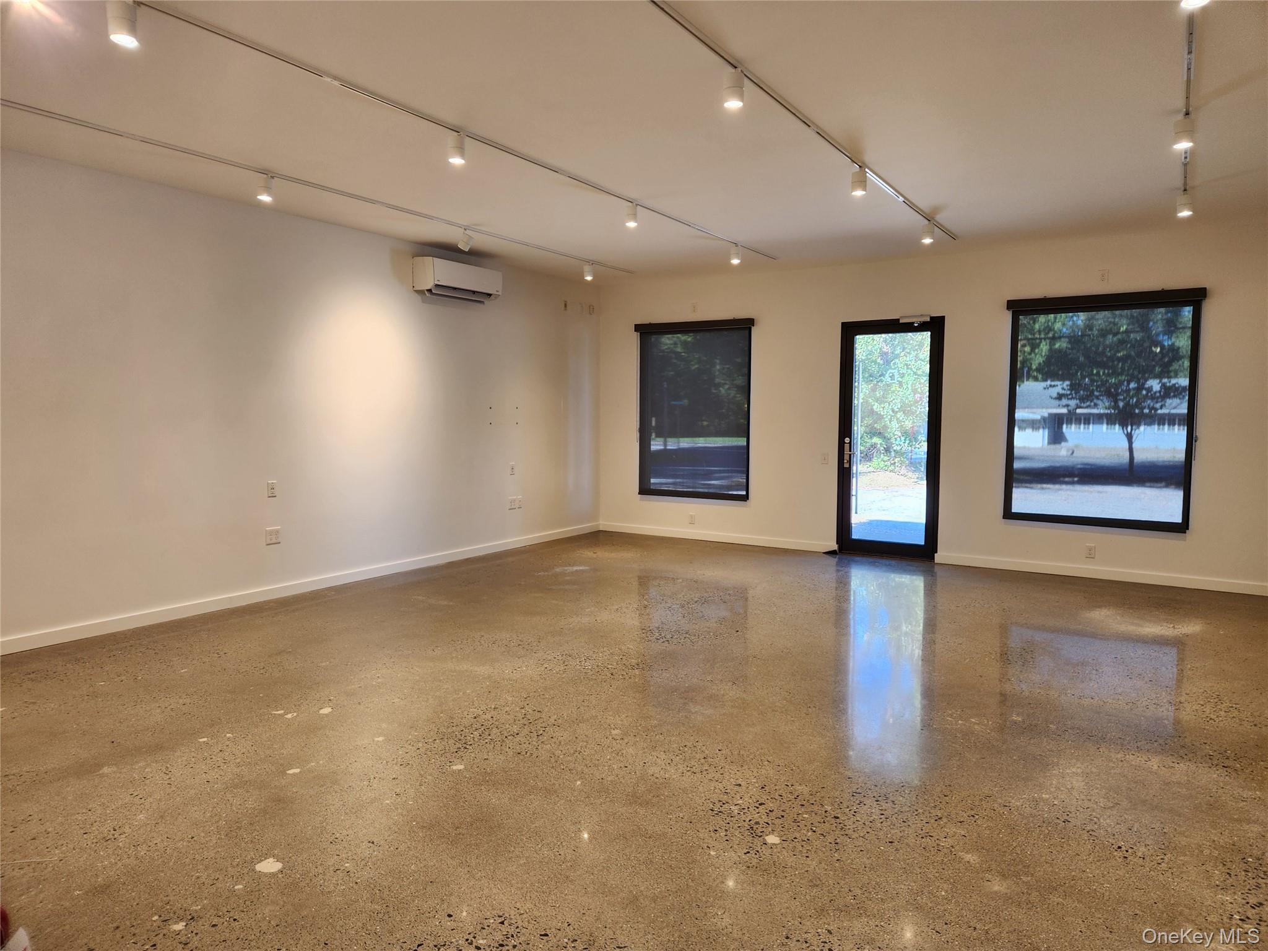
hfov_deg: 73.9
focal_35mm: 23
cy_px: 476
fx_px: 843
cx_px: 634
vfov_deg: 58.9
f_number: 1.8
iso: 64
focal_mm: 5.4
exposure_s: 1/120
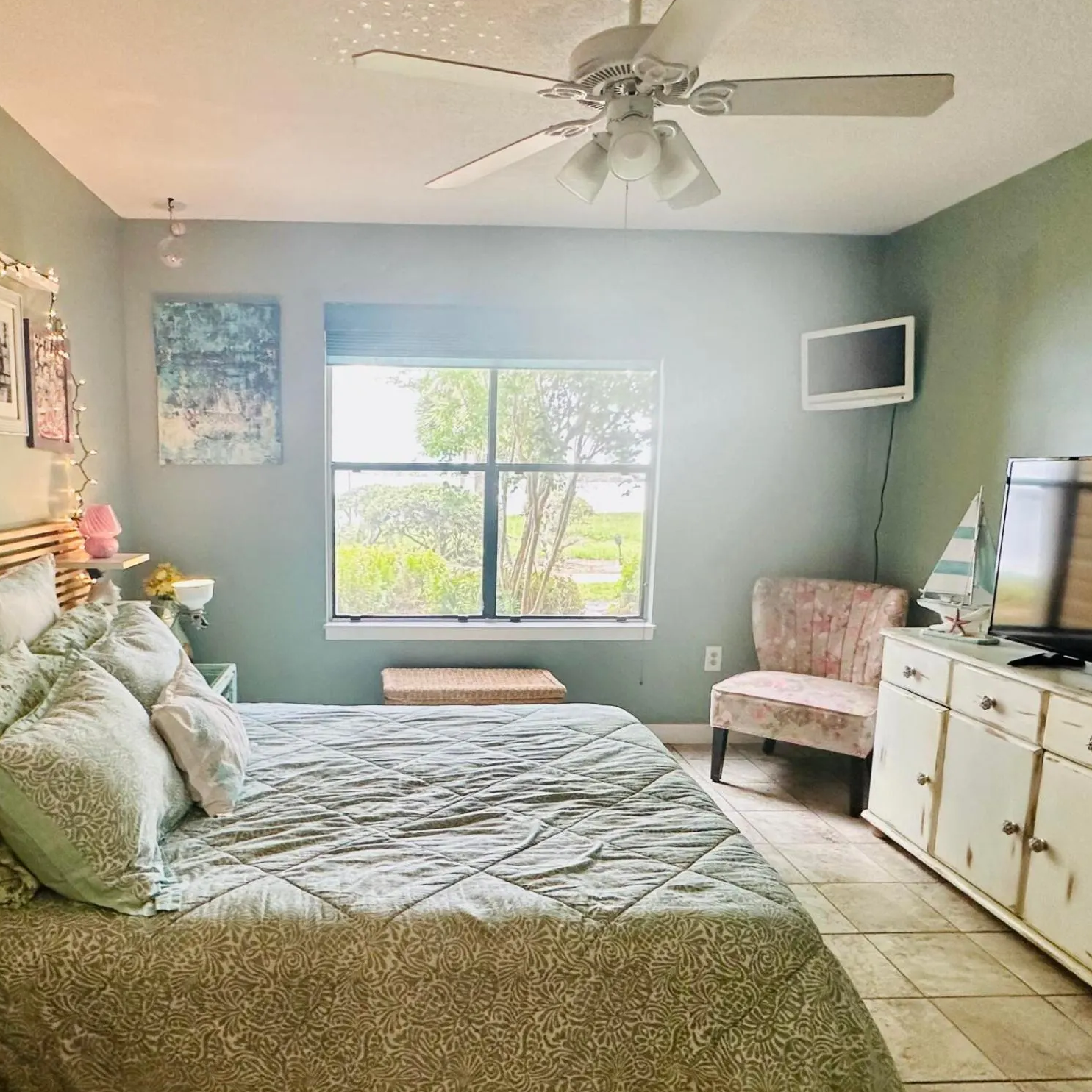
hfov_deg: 64.3
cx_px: 423
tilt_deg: -8.8
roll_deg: -1.6
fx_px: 857
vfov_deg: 64.9
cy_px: 602
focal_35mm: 24
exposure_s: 1/120
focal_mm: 2.22
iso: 250
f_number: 2.2
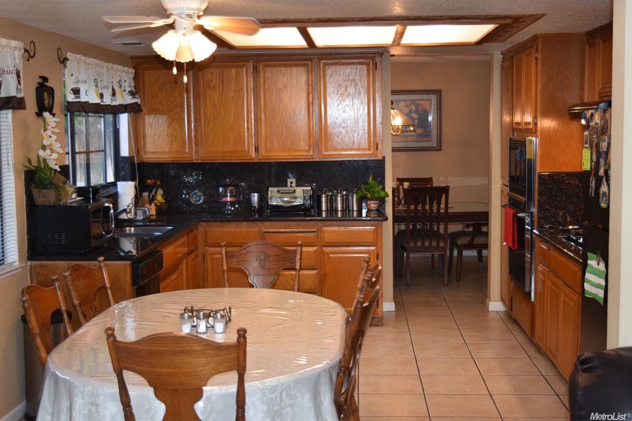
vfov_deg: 28.1
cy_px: 210
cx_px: 316
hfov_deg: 41.1
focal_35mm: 48
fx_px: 843
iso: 450
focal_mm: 32
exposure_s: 1/60
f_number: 4.5
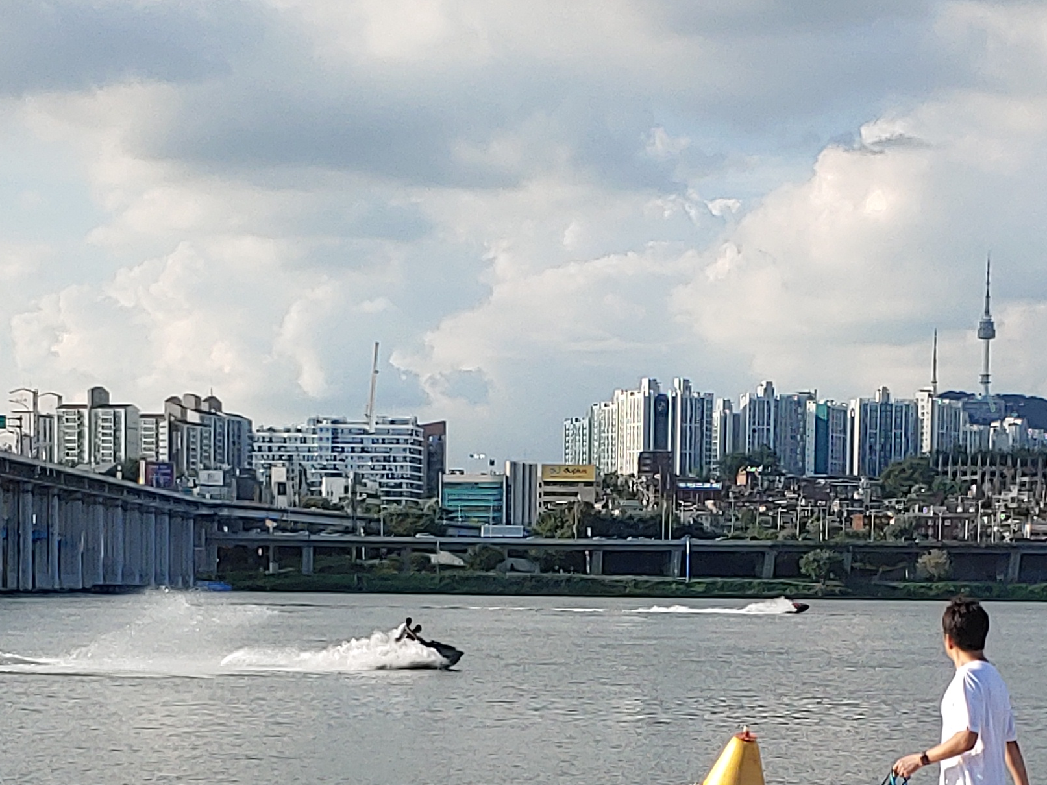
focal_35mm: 100
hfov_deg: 19.6
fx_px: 3025
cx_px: 608
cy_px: 710
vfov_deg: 14.6
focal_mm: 4.23
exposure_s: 1/2174
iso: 50
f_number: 1.5
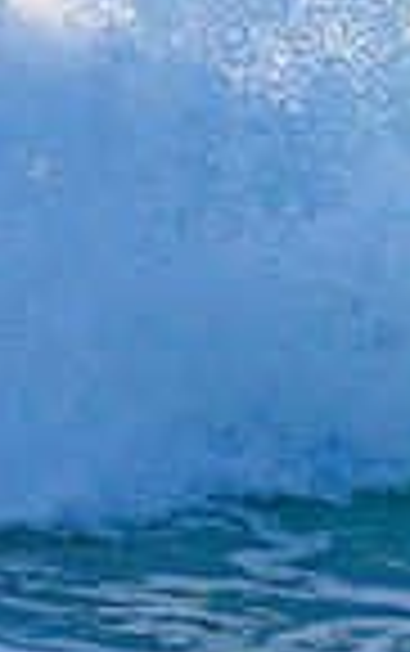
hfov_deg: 0.5
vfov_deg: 0.8
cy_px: -236
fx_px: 44599
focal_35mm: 2502
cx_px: 930
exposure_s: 1/2000
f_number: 5.6
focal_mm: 500
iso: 200
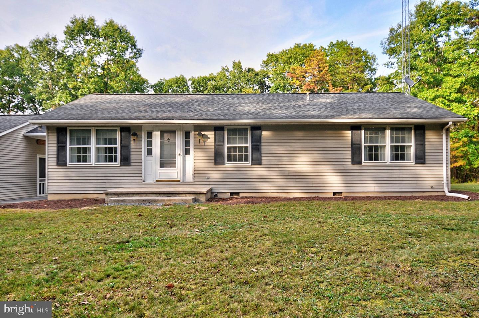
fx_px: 478
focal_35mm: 36
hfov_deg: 53.2
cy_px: 159
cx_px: 240
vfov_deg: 36.8
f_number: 6.3
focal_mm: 24
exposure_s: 1/400
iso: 640
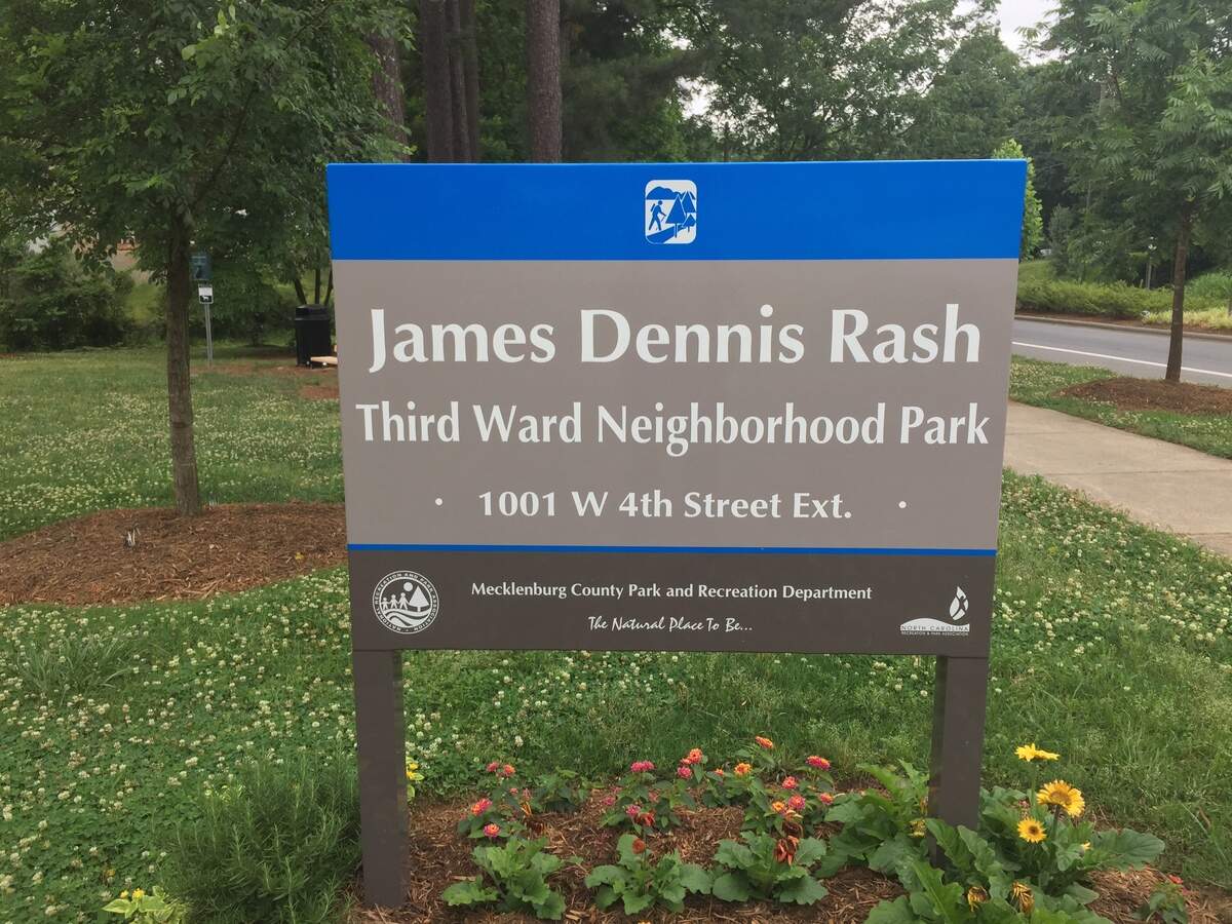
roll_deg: -1.1
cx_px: 616
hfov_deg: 61.7
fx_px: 1032
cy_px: 462
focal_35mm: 29
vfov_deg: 48.2
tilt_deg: -10.9
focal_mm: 4.15
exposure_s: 1/269
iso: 32
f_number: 2.2
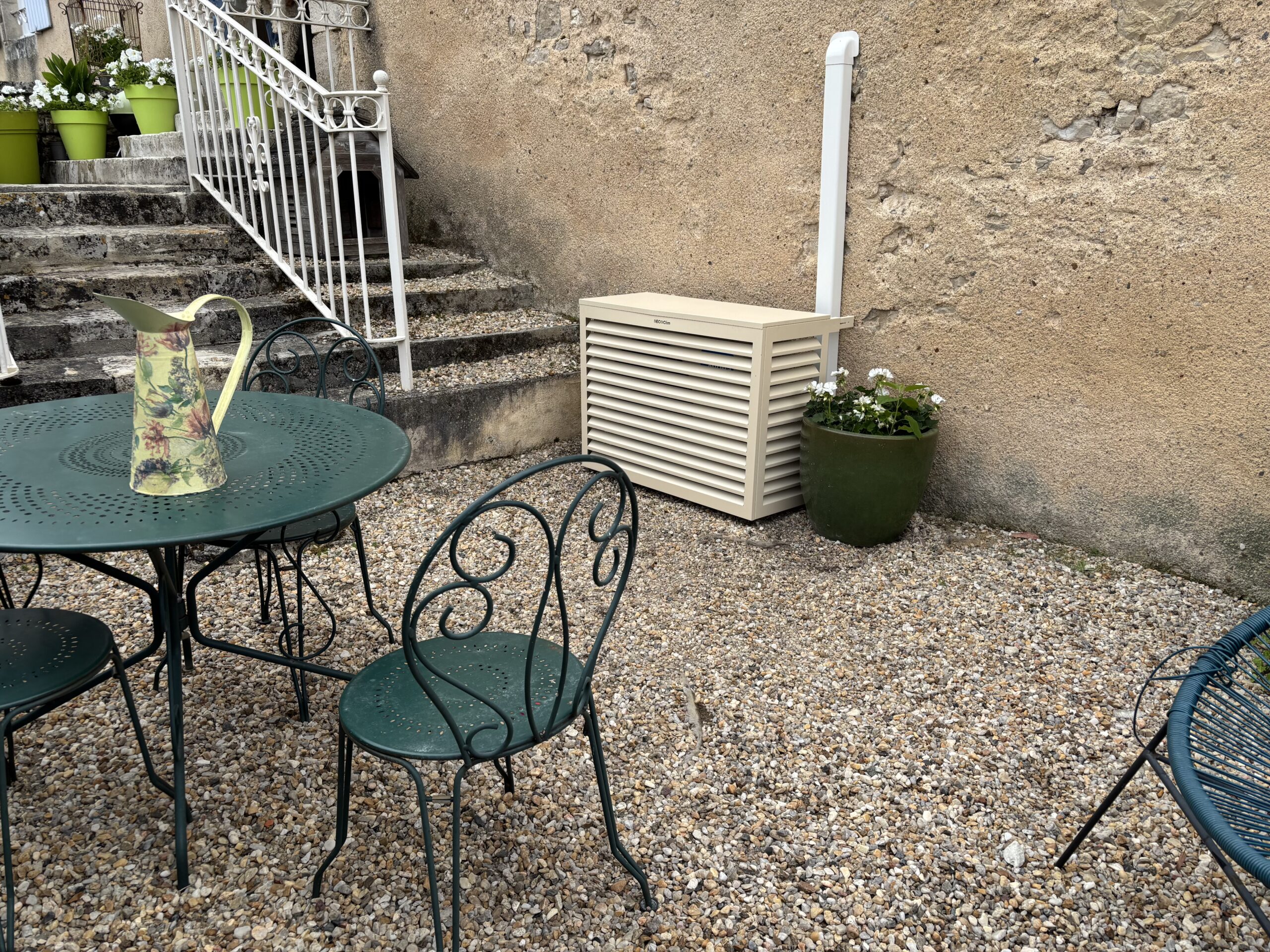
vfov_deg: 53.1
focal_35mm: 26
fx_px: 954
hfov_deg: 67.3
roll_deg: -0.1
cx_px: 635
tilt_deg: -17.4
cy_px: 476
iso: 50
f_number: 1.6
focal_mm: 5.96
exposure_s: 1/1381
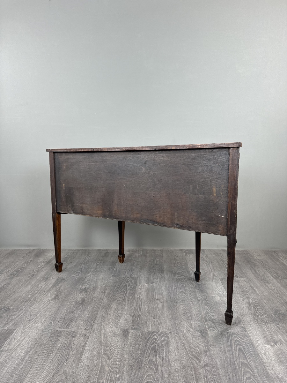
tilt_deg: -7.4
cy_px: 192
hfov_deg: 56.8
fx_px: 265
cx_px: 144
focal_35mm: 24
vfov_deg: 71.6
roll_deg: +0.5
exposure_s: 1/100
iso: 125
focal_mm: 6.76
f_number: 1.78
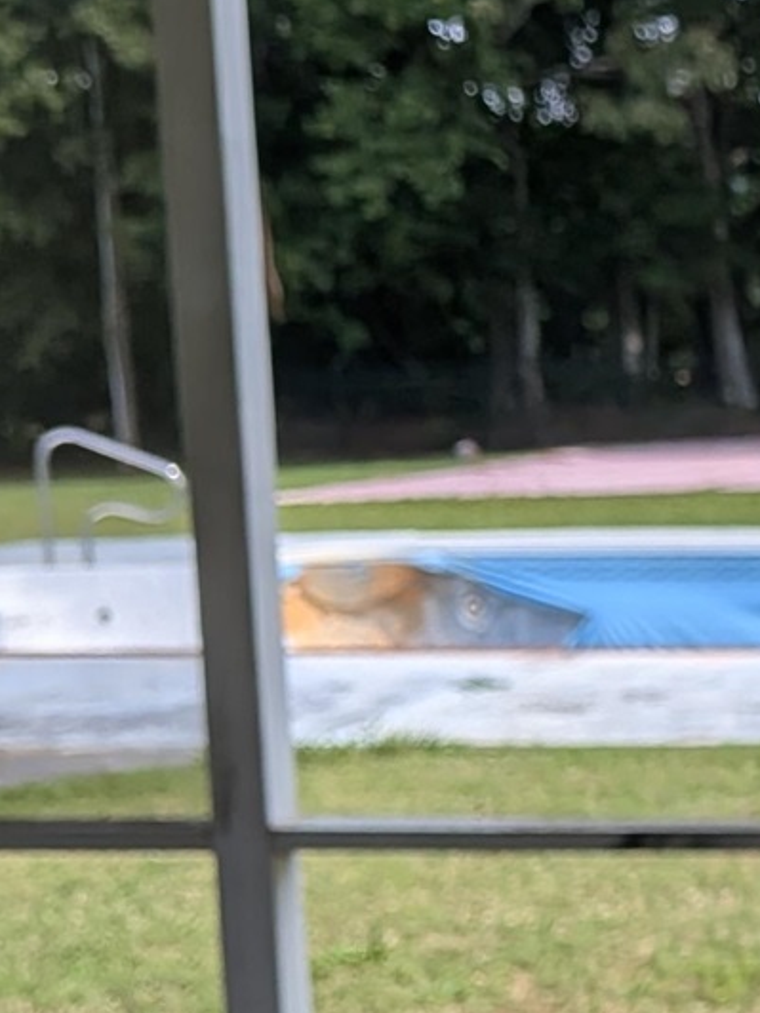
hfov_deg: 12.5
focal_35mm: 104
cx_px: 1522
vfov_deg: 18.8
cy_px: 691
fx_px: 3044
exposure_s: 1/812
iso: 29
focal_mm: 4.53
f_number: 1.7
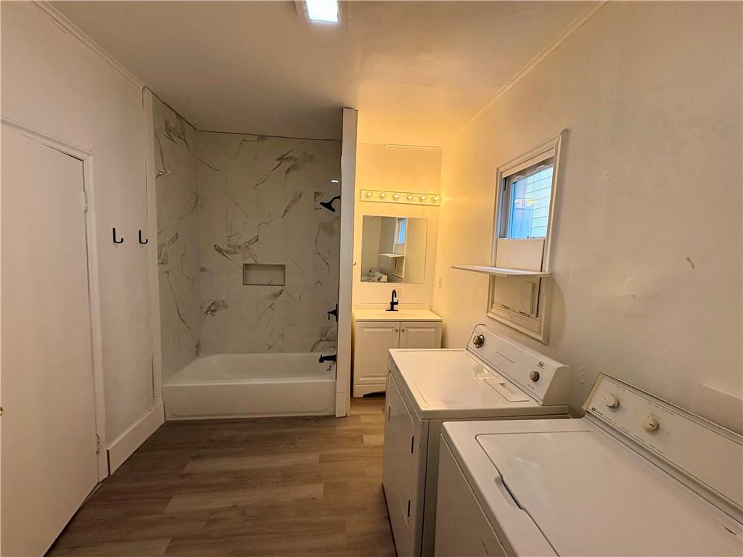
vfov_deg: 85.7
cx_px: 372
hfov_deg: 102.1
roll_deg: -2.0
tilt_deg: -4.7
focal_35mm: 14
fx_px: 300
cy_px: 278
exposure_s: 1/123
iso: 80
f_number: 2.2
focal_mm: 2.22
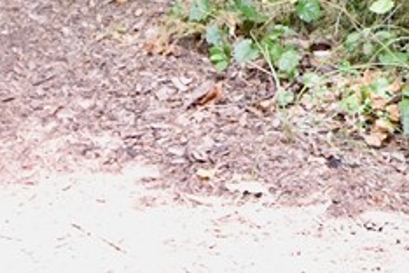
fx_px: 1636
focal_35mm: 144
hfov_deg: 12.6
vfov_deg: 8.8
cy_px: -354
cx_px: 794
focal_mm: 21
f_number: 4.5
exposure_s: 1/200
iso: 800
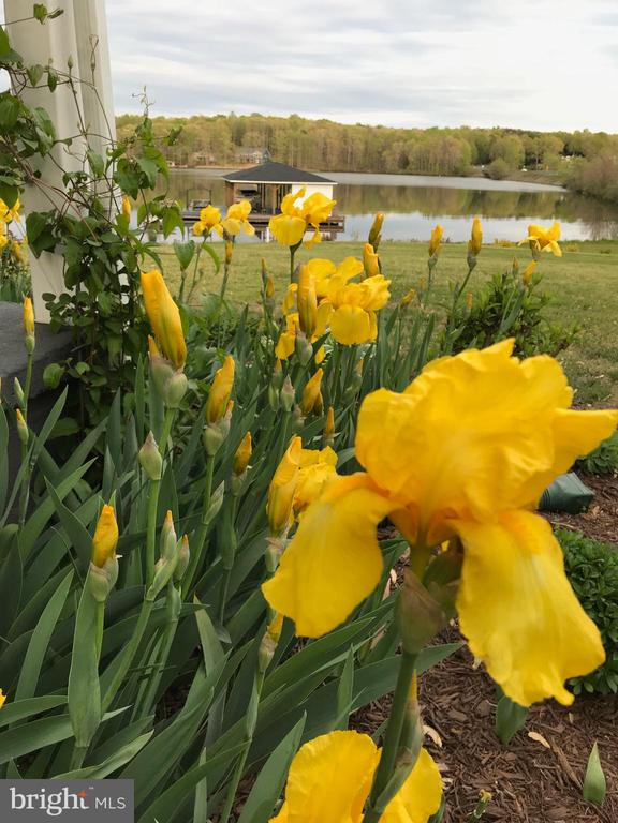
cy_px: 412
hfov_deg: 49.7
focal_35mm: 28
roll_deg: -2.3
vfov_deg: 63.4
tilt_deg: -18.3
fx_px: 667
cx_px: 309
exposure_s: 1/120
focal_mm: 3.99
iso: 32
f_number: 1.8
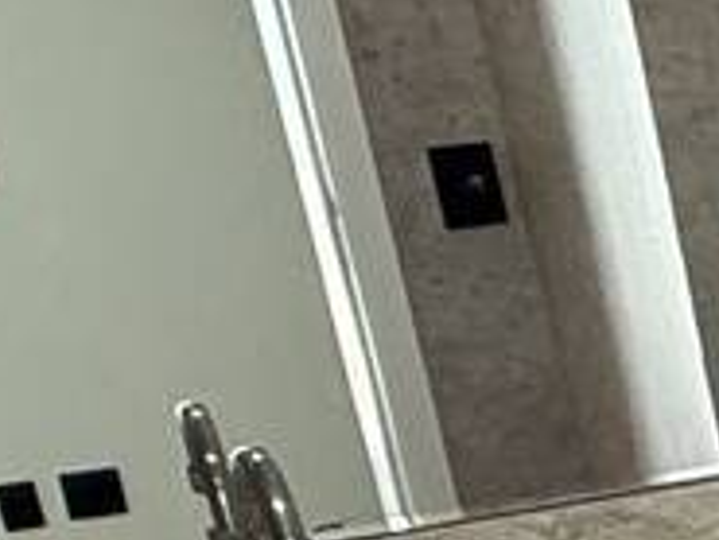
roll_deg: +5.1
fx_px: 2265
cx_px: 2029
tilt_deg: -14.2
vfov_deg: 13.3
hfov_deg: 11.8
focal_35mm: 109
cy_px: 591
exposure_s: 1/120
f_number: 2.2
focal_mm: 2.22
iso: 320
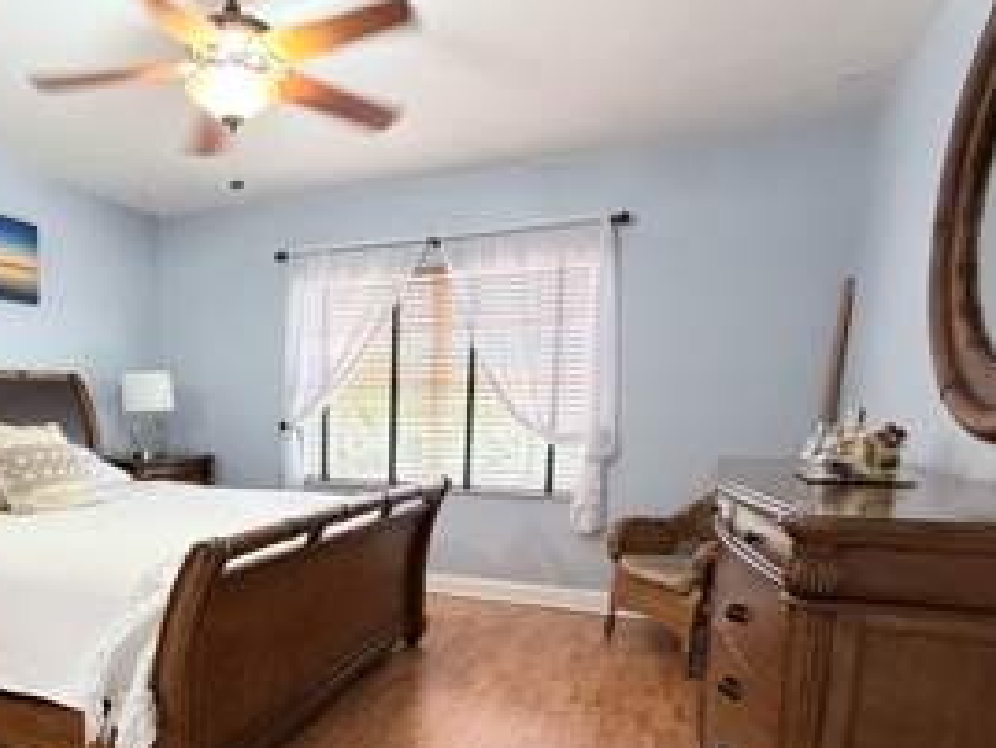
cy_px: 518
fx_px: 720
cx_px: 304
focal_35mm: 25
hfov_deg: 66.8
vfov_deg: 53.5
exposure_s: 1/60
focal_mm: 2.22
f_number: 2.2
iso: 800
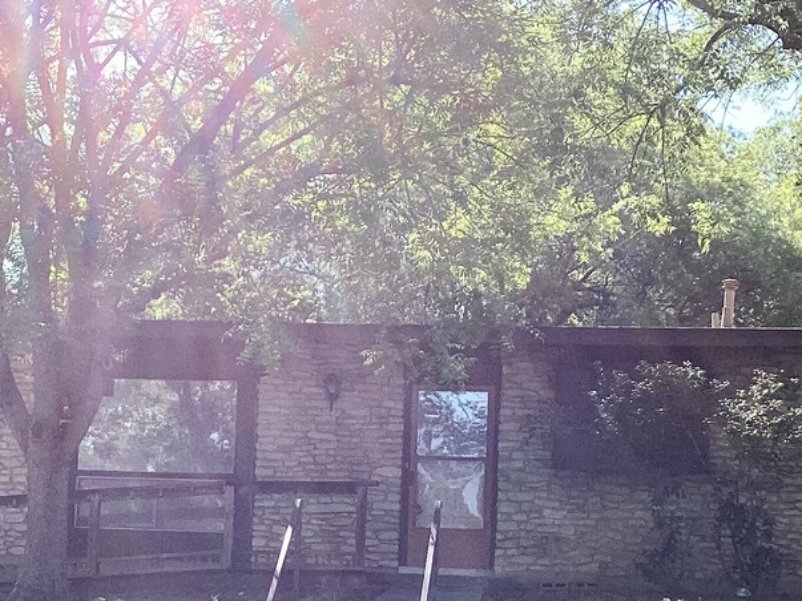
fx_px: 1714
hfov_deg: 26.2
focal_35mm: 74
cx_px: 263
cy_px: 508
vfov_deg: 19.6
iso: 25
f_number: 2.4
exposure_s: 1/637
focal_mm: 3.3
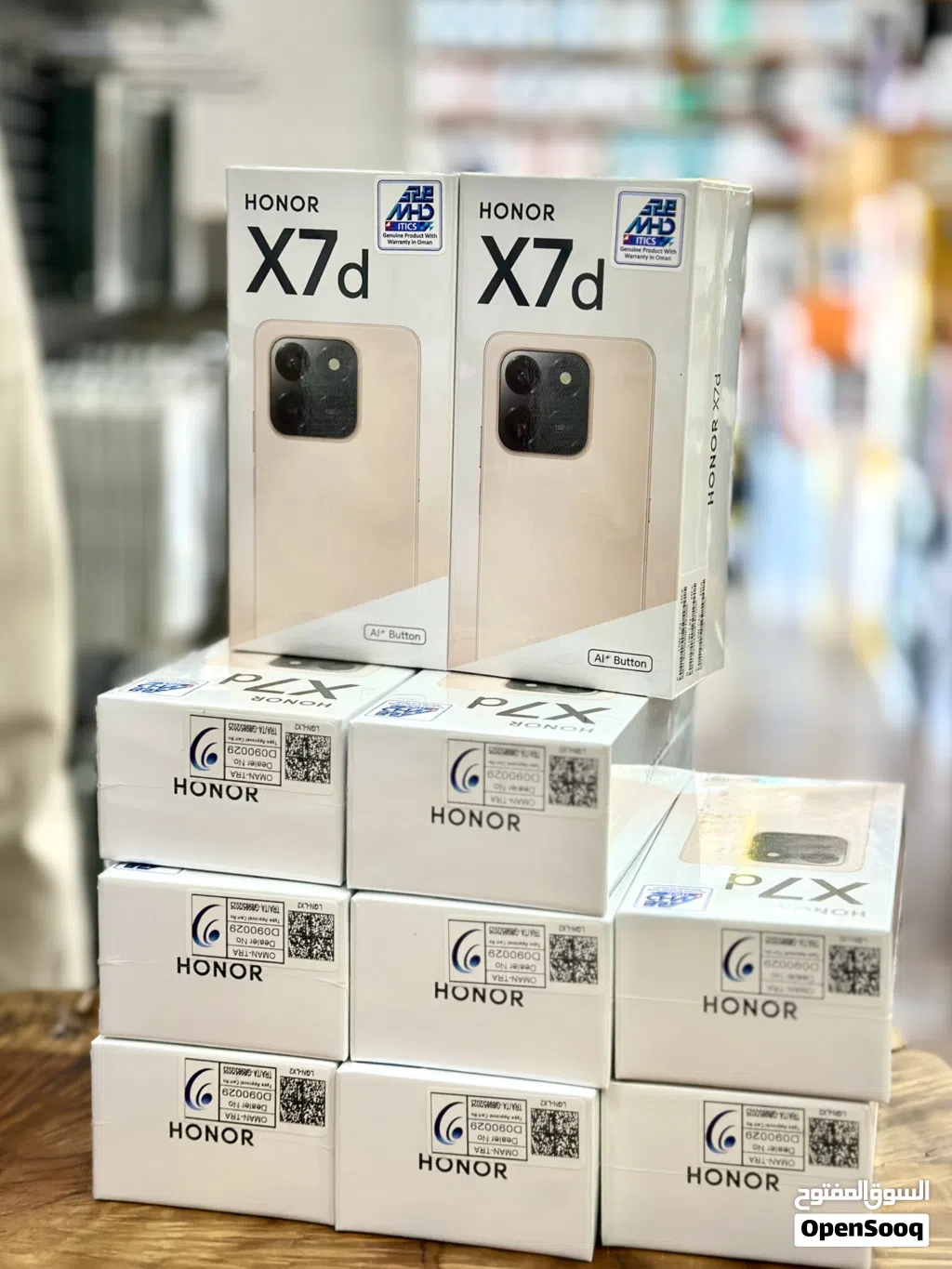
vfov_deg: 39.7
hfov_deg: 30.3
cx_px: 476
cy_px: 634
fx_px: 1760
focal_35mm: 48
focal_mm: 6.86
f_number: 1.78
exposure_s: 1/100
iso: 125
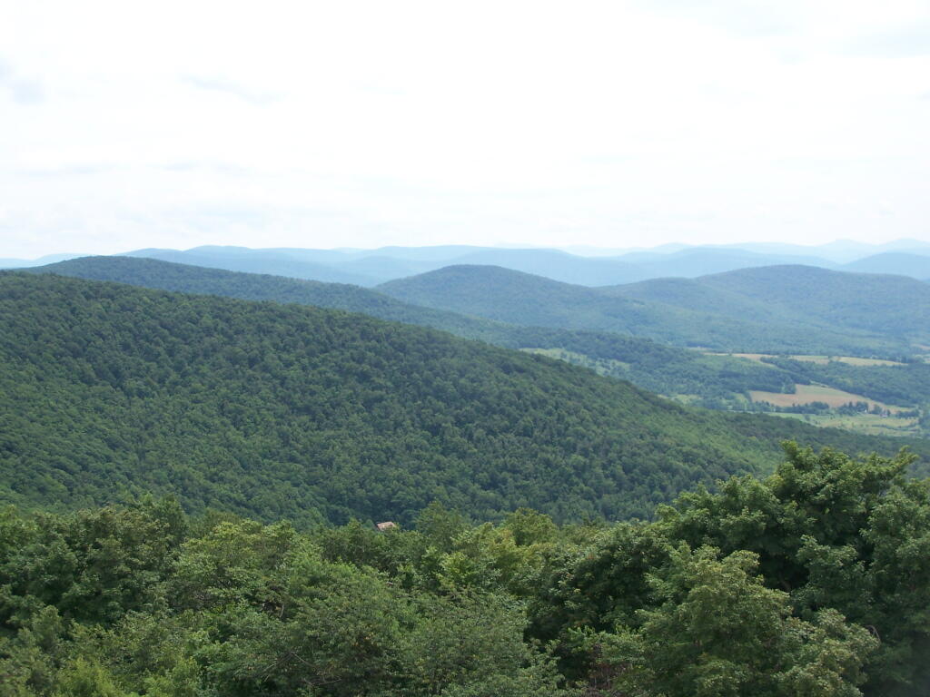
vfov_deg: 26.1
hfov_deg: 34.3
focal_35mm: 56
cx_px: 465
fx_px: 1505
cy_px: 348
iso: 80
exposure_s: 1/800
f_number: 3.1
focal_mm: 9.3
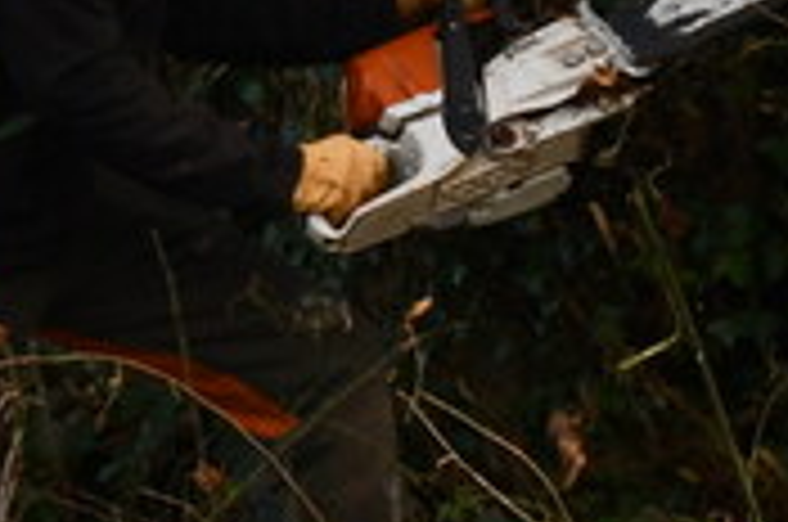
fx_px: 16824
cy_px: 50
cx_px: 707
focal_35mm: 770
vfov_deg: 1.8
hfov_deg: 2.7
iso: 140
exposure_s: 1/250
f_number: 5
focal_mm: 75
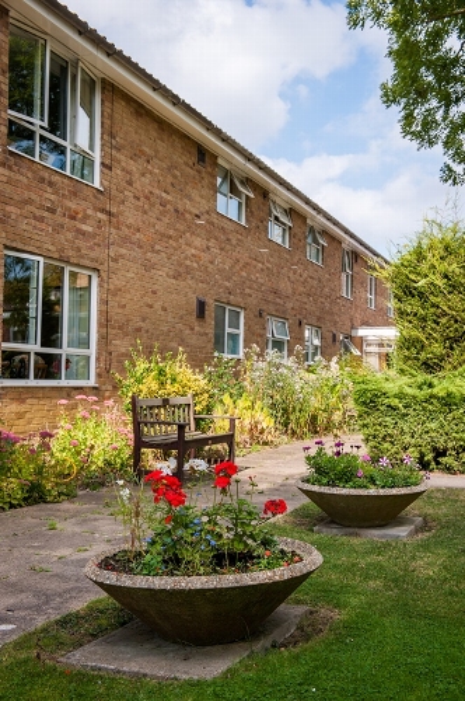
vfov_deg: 50.8
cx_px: 232
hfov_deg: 35.0
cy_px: 350
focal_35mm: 38
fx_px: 738
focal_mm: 38
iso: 200
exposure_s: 1/800
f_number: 7.1
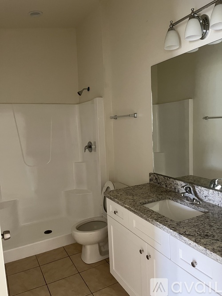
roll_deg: +2.8
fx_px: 222
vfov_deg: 67.3
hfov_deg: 53.0
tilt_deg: -6.5
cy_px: 148
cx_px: 111
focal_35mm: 26
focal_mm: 5.1
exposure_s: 1/60
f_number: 1.6
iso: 400
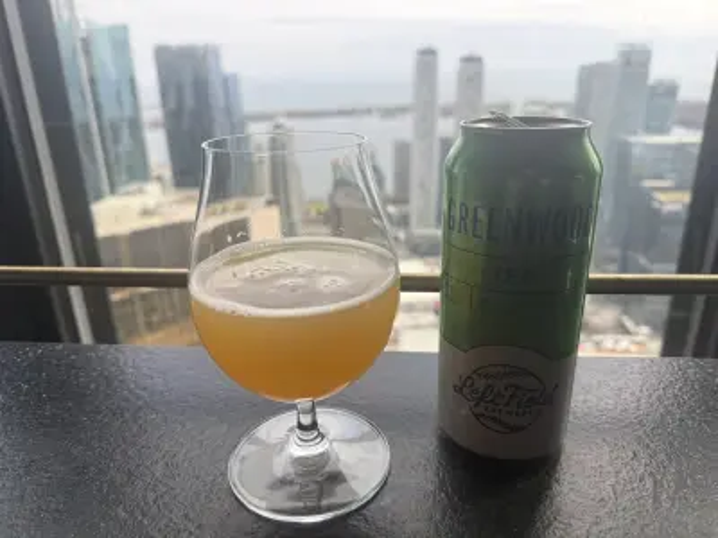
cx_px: 359
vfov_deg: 56.8
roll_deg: +1.1
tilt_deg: -21.0
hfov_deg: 71.6
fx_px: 498
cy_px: 269
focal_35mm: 24
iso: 100
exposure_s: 1/524
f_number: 1.78
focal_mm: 6.76
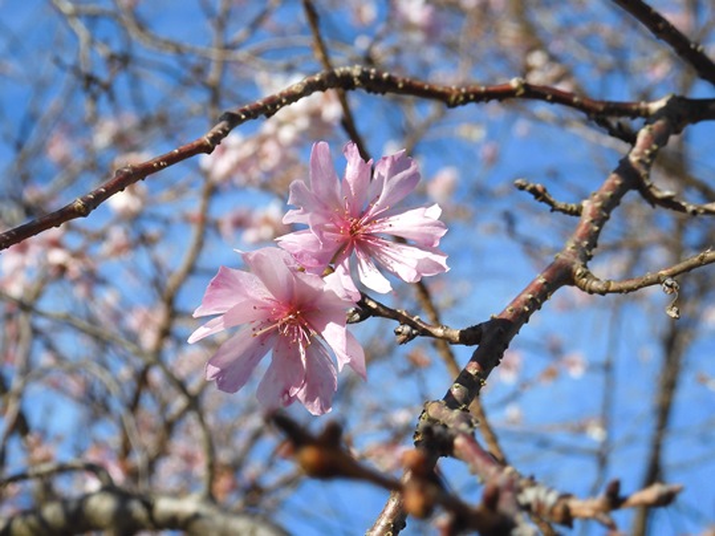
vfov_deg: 21.0
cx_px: 358
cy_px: 268
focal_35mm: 70
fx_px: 1446
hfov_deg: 27.8
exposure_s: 1/640
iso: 100
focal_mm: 12.5
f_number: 4.5
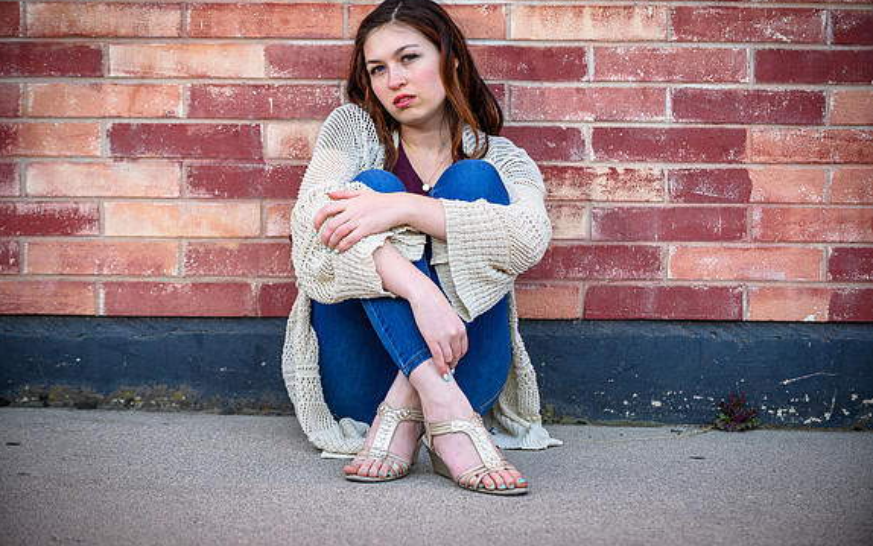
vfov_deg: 12.1
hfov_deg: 19.3
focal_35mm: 108
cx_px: 436
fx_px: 2570
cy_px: 259
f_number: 4
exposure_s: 1/200
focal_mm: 105
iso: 100
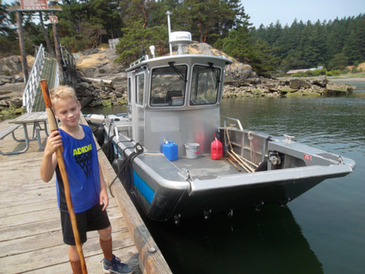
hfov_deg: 65.3
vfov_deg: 51.4
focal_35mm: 27
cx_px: 182
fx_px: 285
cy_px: 137
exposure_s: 1/500
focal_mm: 4.9
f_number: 3.5
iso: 80
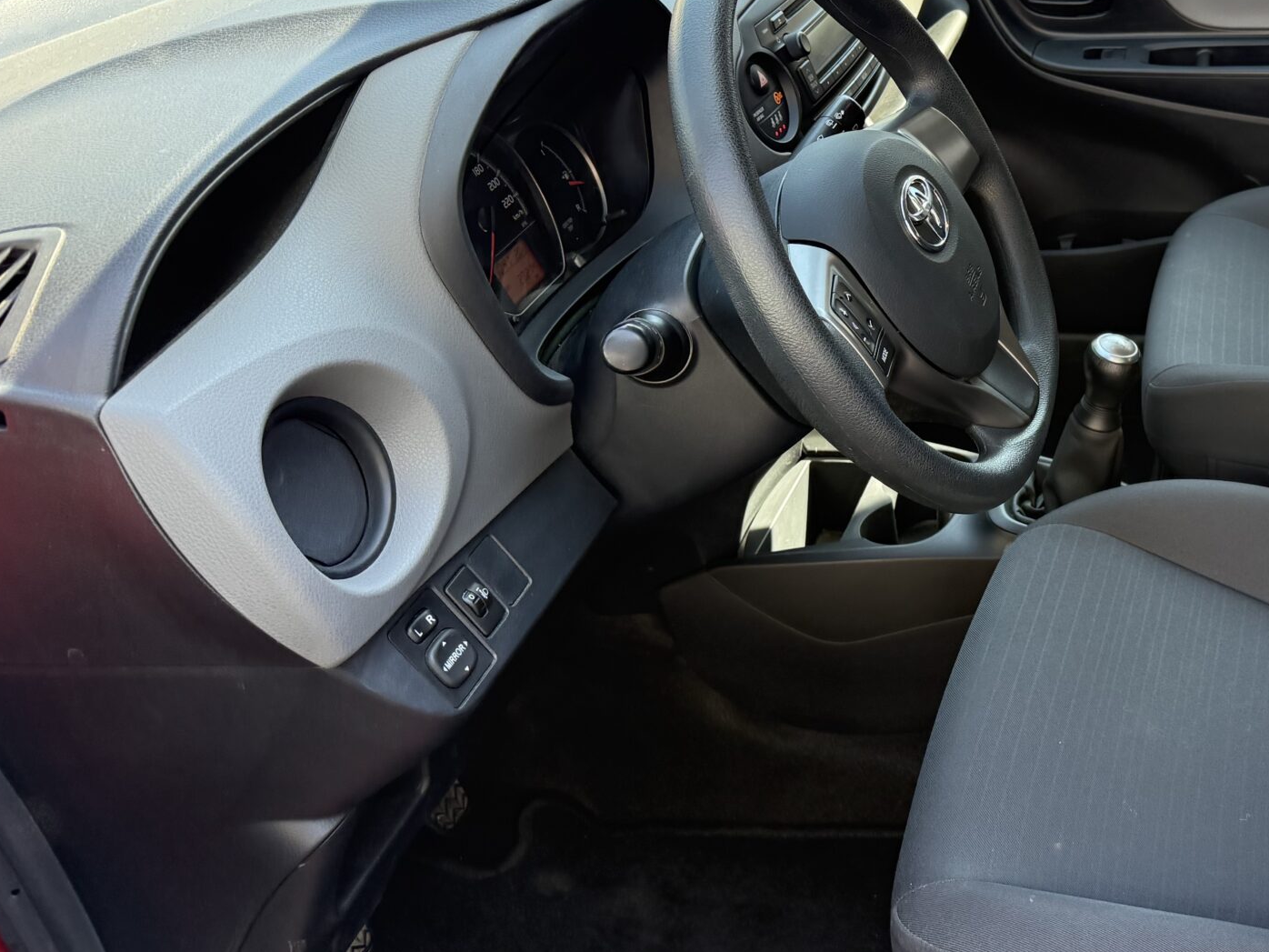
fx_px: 1613
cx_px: 1152
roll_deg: -2.1
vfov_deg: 32.7
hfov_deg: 39.7
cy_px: 366
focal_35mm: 44
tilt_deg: -26.5
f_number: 1.78
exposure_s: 1/242
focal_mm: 6.76
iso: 160
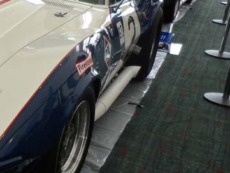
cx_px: -40
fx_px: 452
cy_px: 66
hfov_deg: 25.8
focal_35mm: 68
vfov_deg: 21.6
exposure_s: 1/90
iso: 80
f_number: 3.2
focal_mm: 4
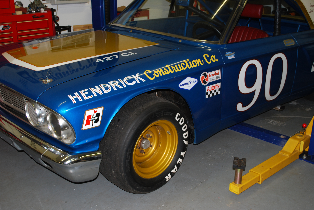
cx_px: 157
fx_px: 380
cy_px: 105
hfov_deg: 44.9
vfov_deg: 30.9
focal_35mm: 44
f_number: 4.8
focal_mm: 29
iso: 200
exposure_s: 1/60
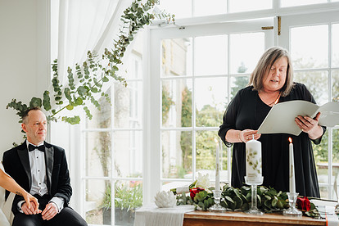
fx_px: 461
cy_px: 145
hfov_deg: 39.8
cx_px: 112
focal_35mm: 49
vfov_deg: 27.4
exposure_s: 1/200
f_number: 2
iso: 200
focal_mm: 35
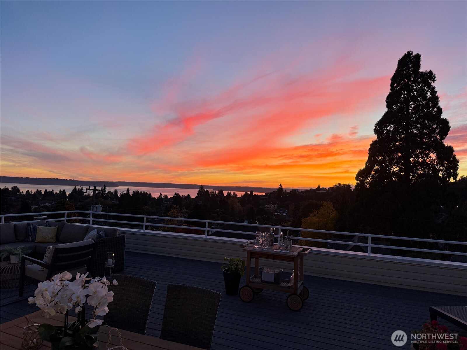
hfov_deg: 71.6
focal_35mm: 24
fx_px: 324
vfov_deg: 56.8
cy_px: 175
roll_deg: -1.9
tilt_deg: +2.2
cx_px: 234
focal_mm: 6.76
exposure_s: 1/121
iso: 160
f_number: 1.78
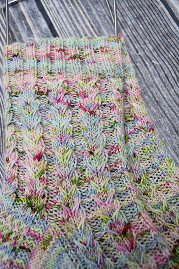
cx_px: 90
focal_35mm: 32
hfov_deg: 41.7
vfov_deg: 59.5
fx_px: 235
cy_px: 134
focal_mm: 21
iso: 500
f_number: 5.6
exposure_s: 1/125
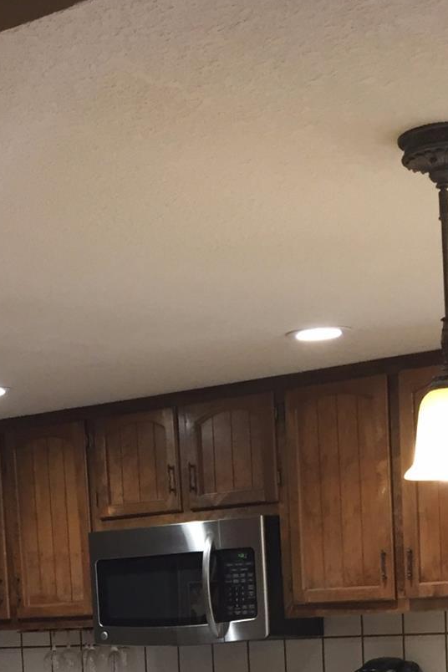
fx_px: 1400
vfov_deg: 25.0
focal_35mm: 75
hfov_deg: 18.2
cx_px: 176
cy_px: 747
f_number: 2.2
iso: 80
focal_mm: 4.15
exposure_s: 1/30
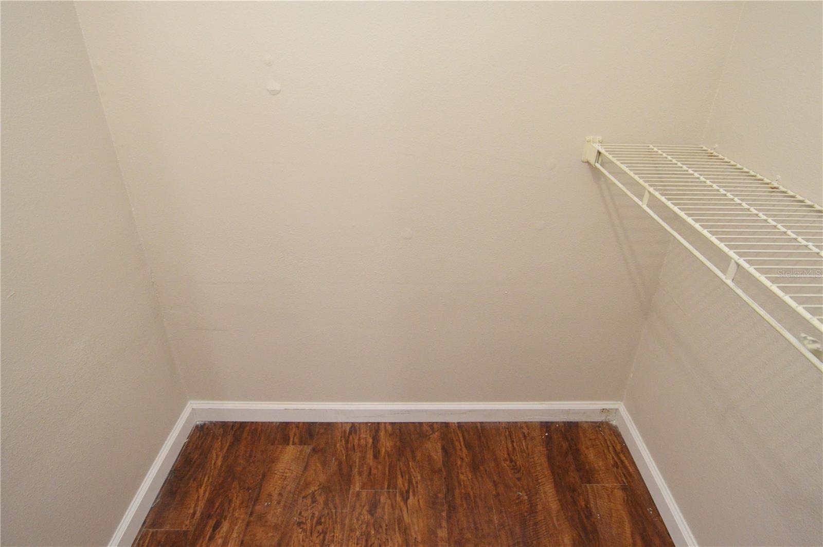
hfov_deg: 90.1
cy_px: 274
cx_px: 412
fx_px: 411
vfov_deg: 67.3
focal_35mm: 18
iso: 2000
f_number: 4
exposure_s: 1/60
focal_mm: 12
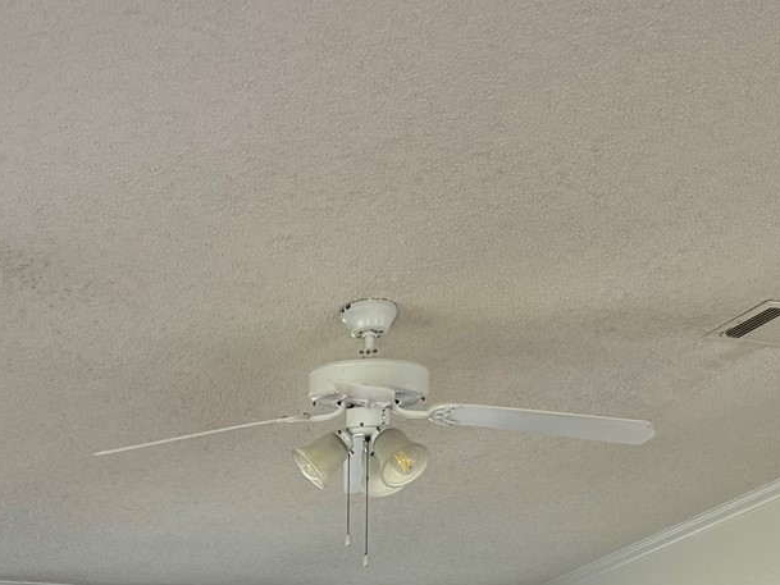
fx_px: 1848
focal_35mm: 82
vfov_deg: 16.5
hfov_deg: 23.5
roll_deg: -0.5
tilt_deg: -1.7
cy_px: 850
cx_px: 170
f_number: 1.6
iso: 125
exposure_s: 1/121
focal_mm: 5.96
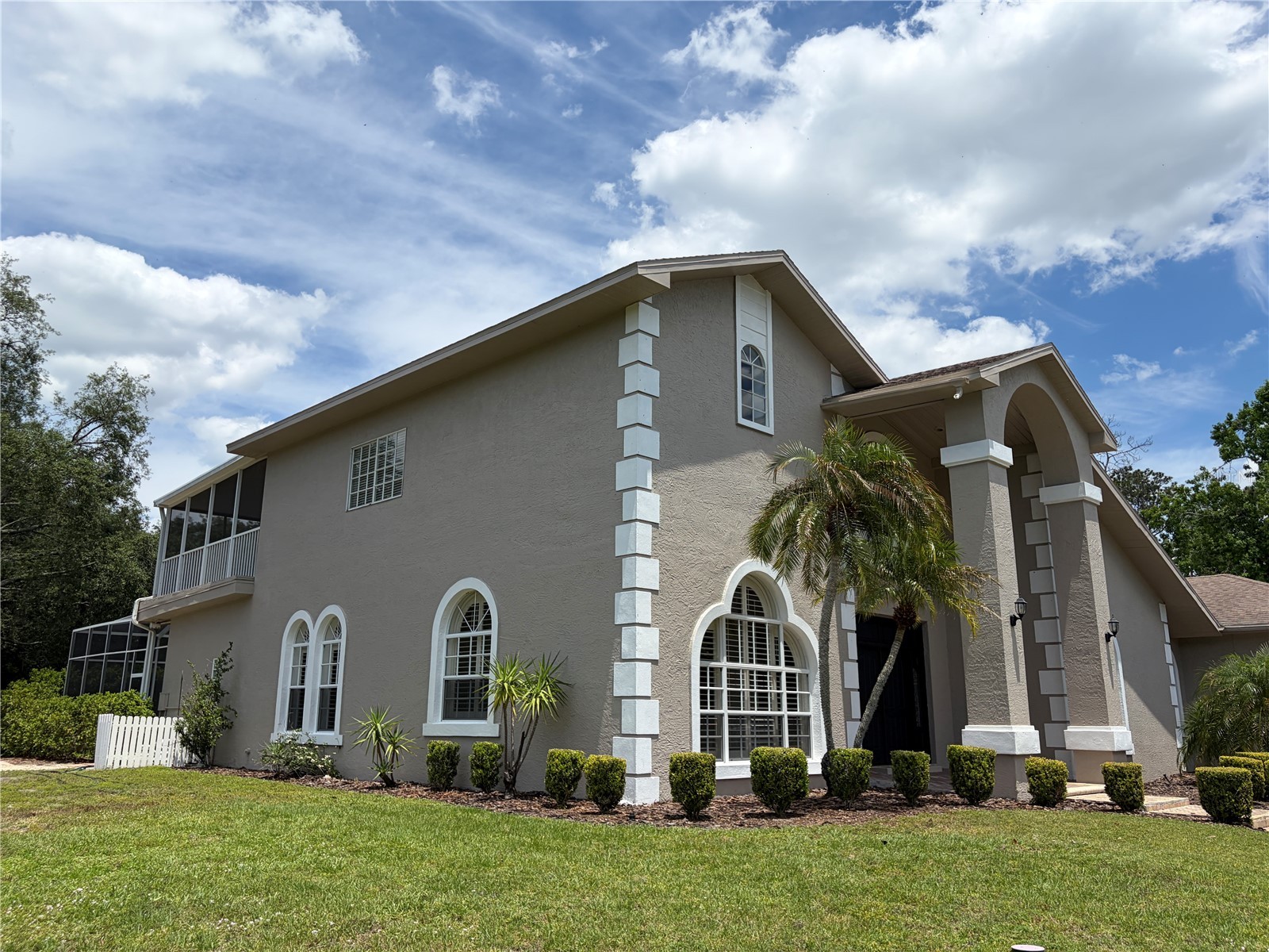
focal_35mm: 26
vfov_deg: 53.1
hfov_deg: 67.3
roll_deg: +1.3
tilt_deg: +14.9
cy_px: 476
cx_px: 634
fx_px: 953
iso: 50
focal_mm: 5.96
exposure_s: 1/5348
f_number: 1.6
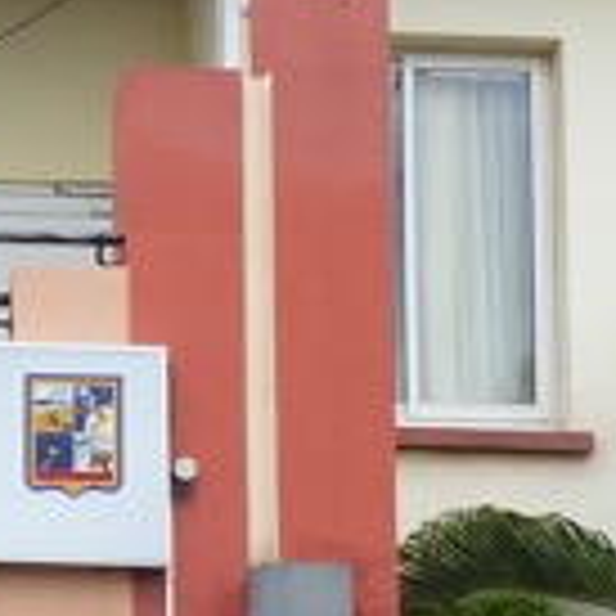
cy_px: 528
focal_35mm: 169
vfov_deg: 10.3
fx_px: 3402
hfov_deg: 10.1
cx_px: -175
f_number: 4
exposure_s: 1/500
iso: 100
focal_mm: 6.3
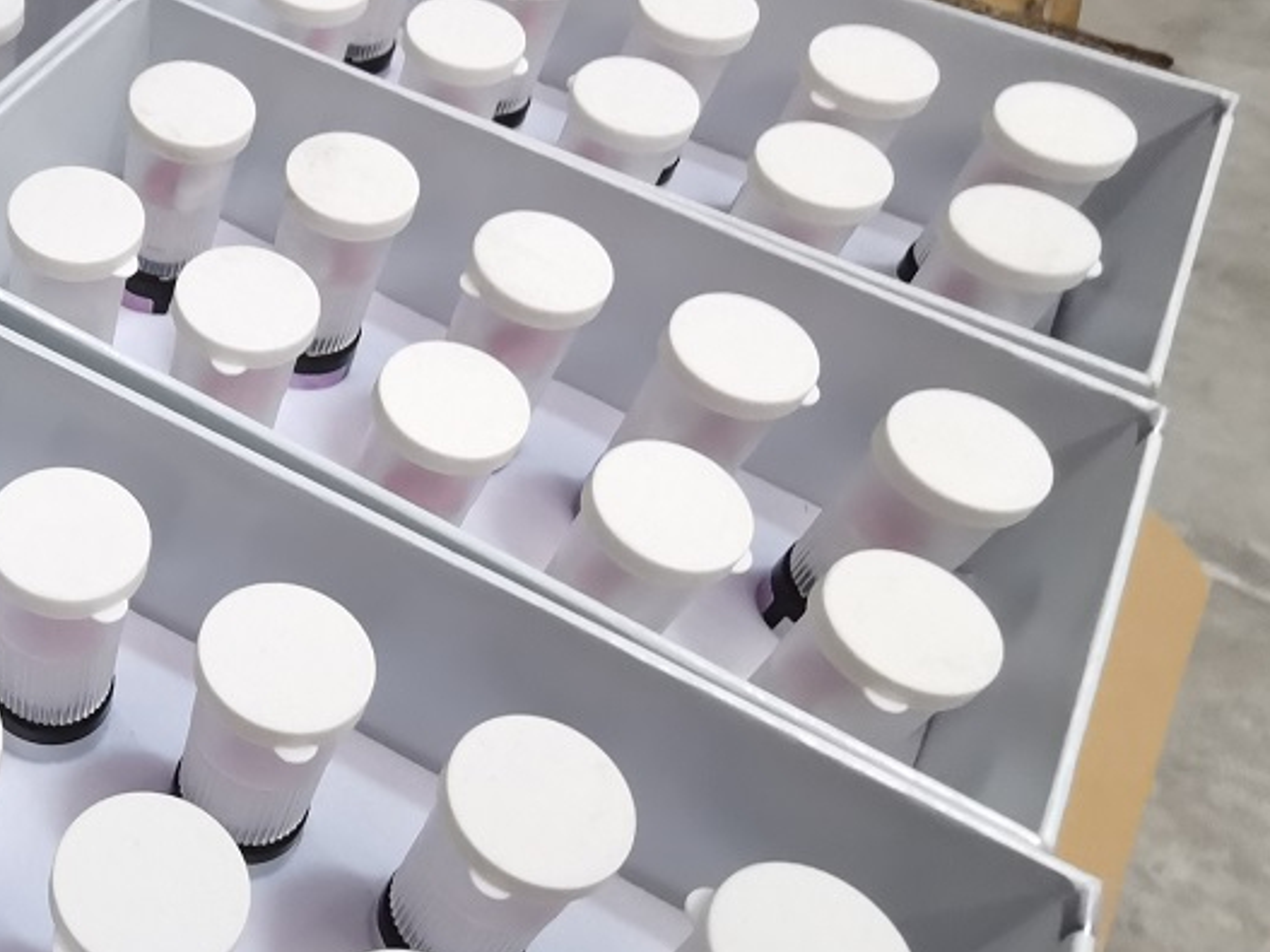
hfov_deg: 40.1
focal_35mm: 40
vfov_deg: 35.9
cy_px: 463
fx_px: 1467
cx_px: -43
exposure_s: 1/33.3
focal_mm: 2.26
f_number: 2.2
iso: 640
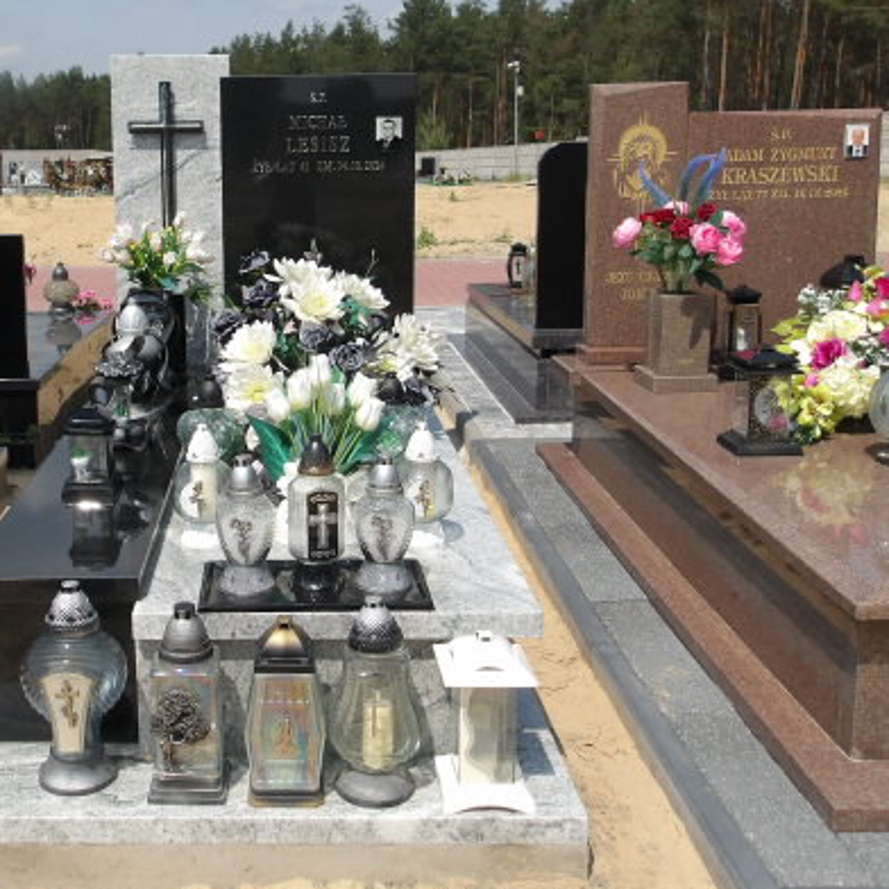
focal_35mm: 39
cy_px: 379
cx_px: 254
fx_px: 1133
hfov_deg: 41.9
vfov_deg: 42.7
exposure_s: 1/160
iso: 100
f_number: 10.4
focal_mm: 4.9
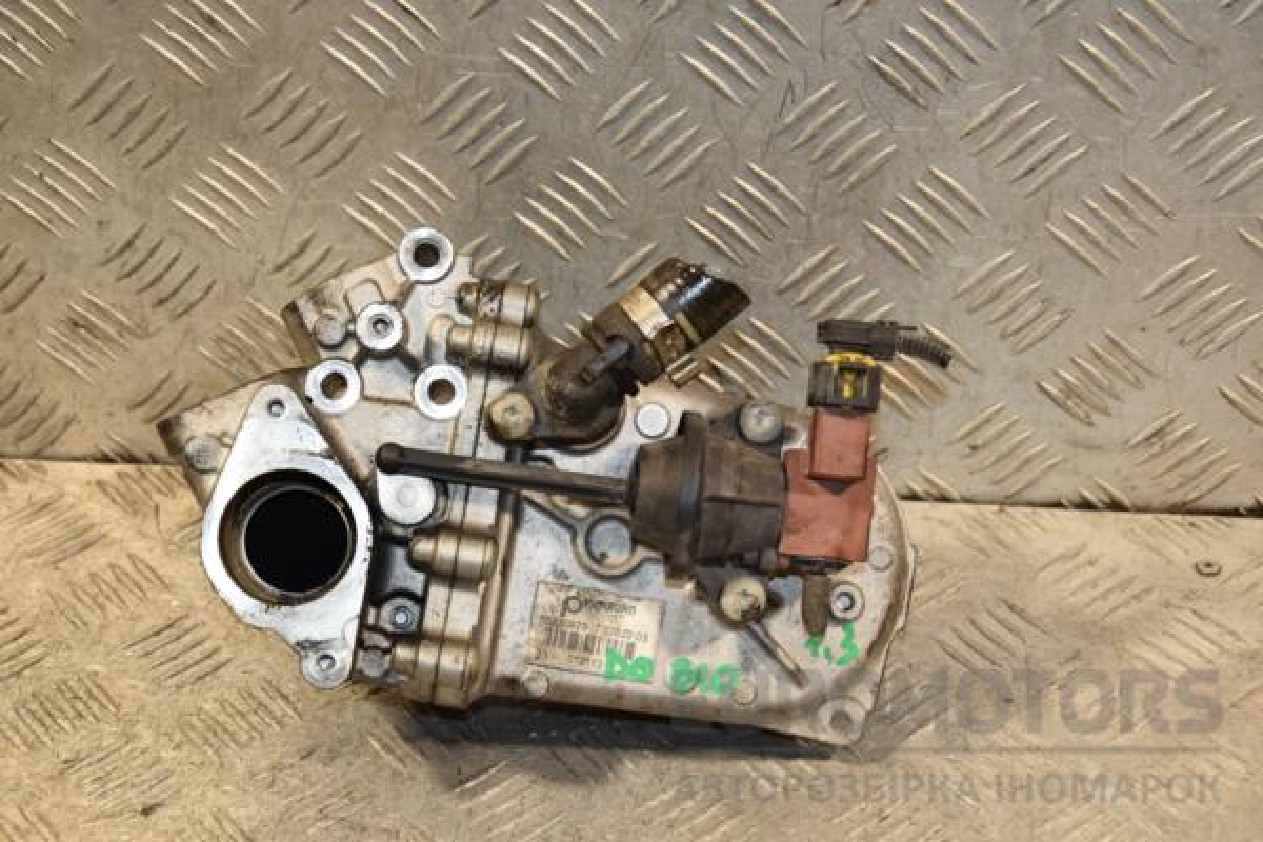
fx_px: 2631
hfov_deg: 27.0
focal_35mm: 75
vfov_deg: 18.2
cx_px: 632
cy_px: 421
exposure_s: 1/125
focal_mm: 50
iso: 800
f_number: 5
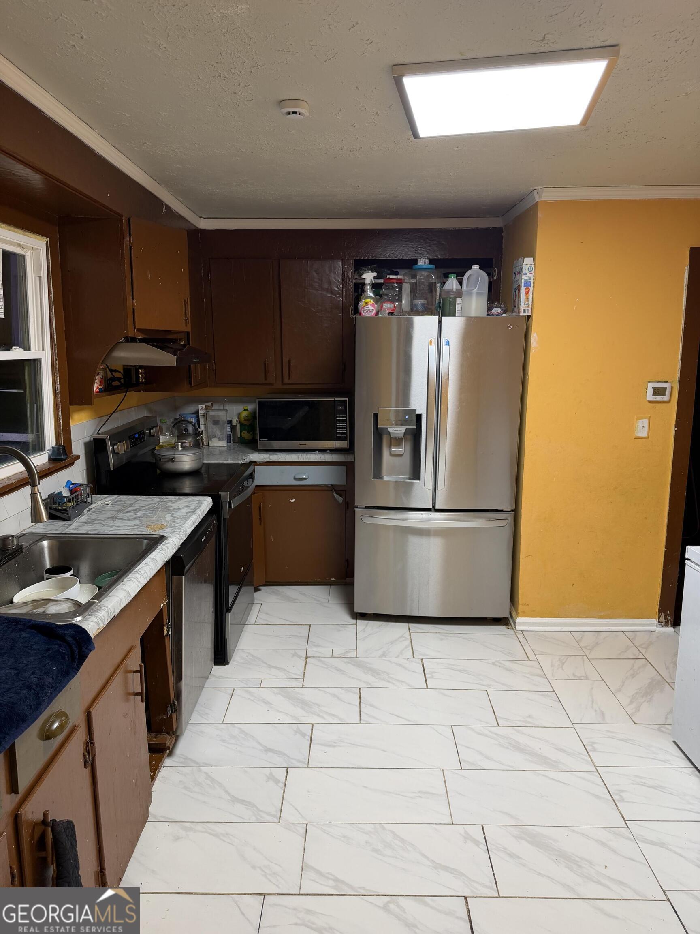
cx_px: 350
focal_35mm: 24
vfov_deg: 71.6
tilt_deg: -11.5
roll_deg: -0.5
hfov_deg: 56.8
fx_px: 647
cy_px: 467
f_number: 1.78
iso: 125
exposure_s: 1/60
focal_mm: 6.76
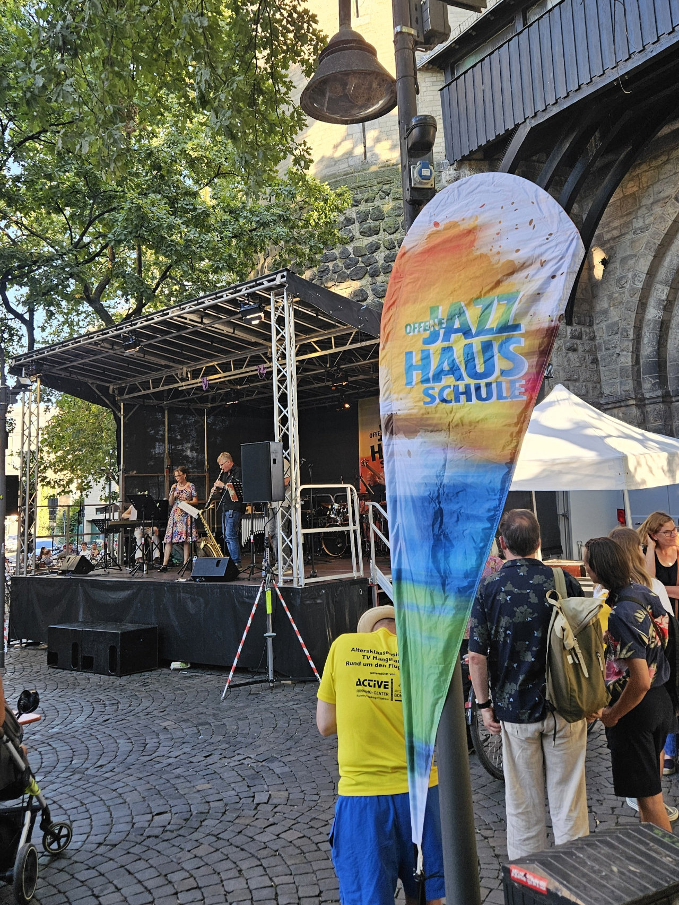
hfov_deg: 58.9
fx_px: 601
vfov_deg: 73.9
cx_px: 340
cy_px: 452
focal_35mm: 23
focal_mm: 5.4
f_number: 1.8
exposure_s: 1/180
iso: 64
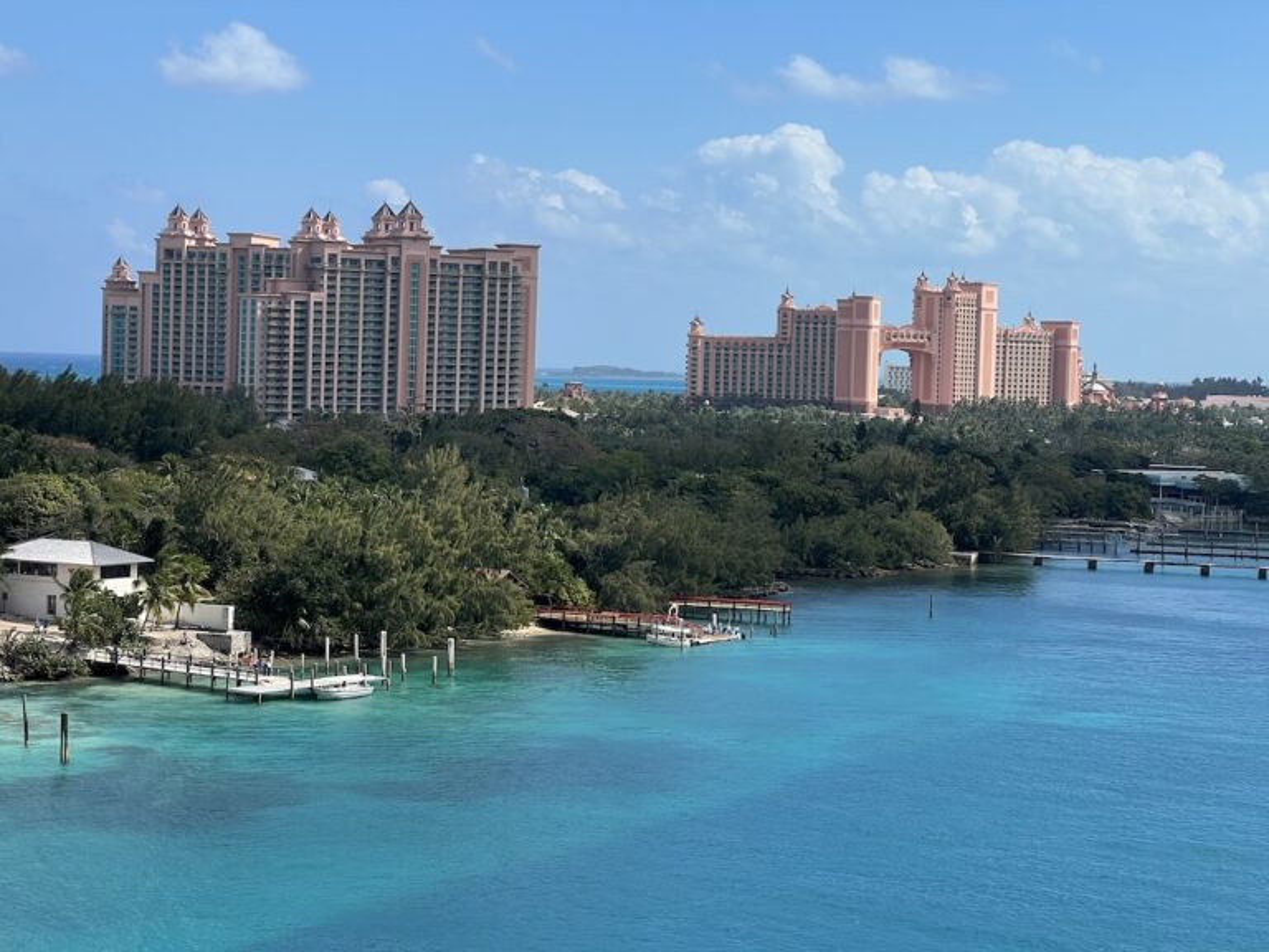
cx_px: 634
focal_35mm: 77
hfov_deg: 25.3
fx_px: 2823
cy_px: 476
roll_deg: -1.5
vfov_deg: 19.1
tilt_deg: -2.7
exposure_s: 1/1220
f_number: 2.8
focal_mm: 9
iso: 32
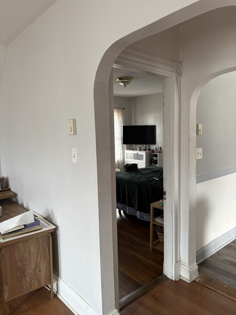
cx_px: 118
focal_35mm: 26
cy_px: 158
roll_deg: +2.6
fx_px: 236
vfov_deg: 67.3
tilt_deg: -7.1
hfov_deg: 53.1
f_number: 1.6
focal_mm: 5.96
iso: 160
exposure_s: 1/60
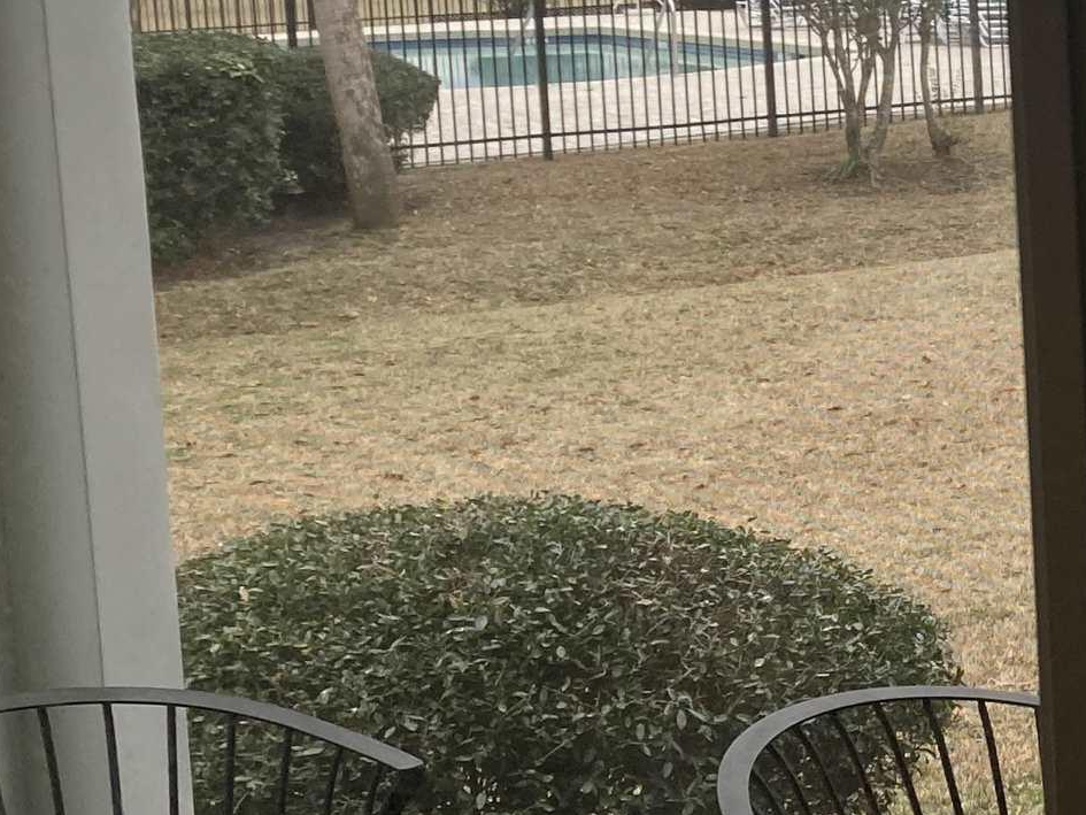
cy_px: 109
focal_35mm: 91
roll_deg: +2.5
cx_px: 1612
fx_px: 2855
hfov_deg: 19.0
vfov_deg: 16.1
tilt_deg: -5.4
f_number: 1.8
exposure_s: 1/302
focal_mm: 3.99
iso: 20
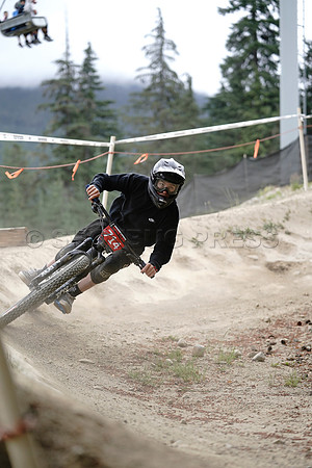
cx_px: 156
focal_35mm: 90
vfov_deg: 22.6
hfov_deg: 15.2
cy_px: 234
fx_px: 1170
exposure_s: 1/1600
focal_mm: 90
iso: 640
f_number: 2.8
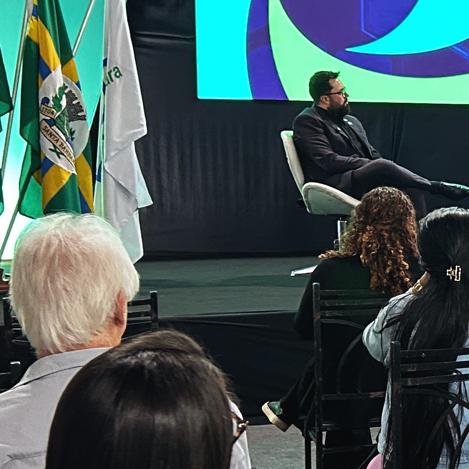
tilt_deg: -5.2
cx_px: 710
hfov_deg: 17.5
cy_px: 258
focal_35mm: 89
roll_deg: -1.4
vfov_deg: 19.5
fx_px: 1364
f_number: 1.5
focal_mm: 5.7
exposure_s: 1/58
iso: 250
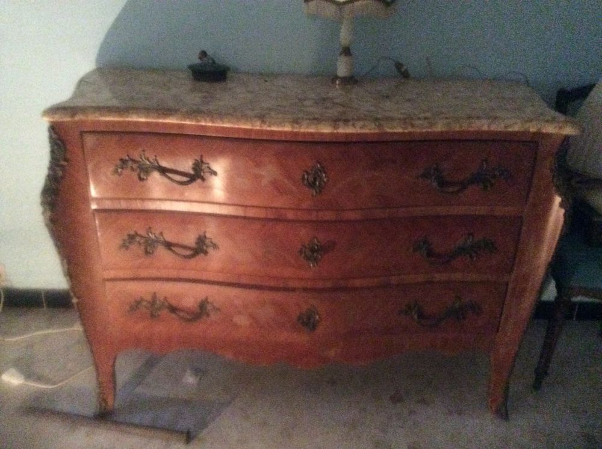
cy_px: 224
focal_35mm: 32
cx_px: 301
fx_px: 556
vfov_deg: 44.1
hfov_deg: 56.9
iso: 800
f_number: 2.4
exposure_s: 1/17
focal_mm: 3.3
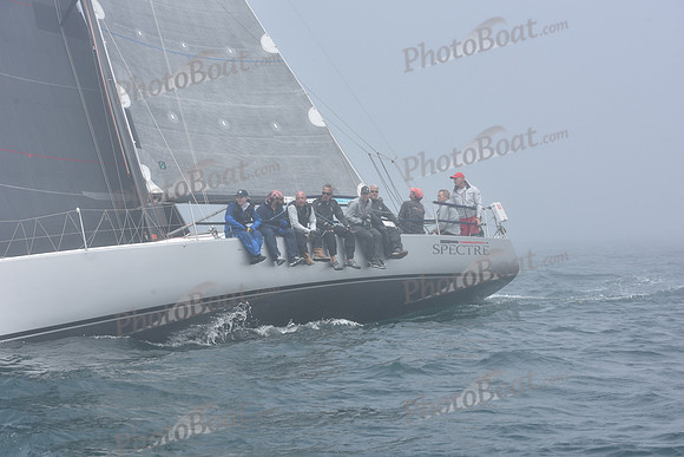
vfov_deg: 19.5
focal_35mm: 70
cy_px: 228
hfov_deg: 28.8
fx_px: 1330
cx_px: 342
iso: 250
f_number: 10
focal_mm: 70
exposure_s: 1/800
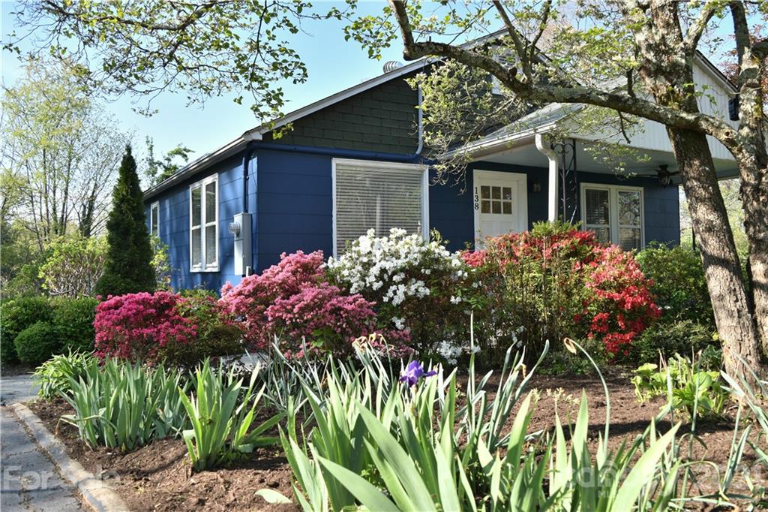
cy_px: 256
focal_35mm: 33
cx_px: 384
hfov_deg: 57.2
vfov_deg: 39.9
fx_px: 704
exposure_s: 1/500
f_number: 5
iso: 140
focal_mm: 22
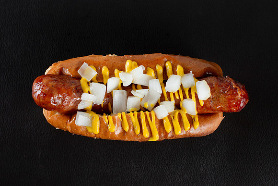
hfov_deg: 31.6
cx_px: 145
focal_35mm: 64
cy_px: 98
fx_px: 492
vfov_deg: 21.4
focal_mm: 50
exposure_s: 1/100
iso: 200
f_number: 6.3
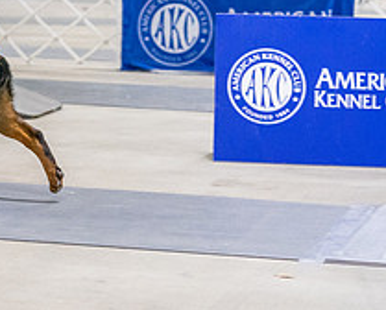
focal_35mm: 182
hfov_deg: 10.4
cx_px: -94
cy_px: -34
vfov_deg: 8.4
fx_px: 2083
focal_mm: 70
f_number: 3.2
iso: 6400
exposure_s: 1/320
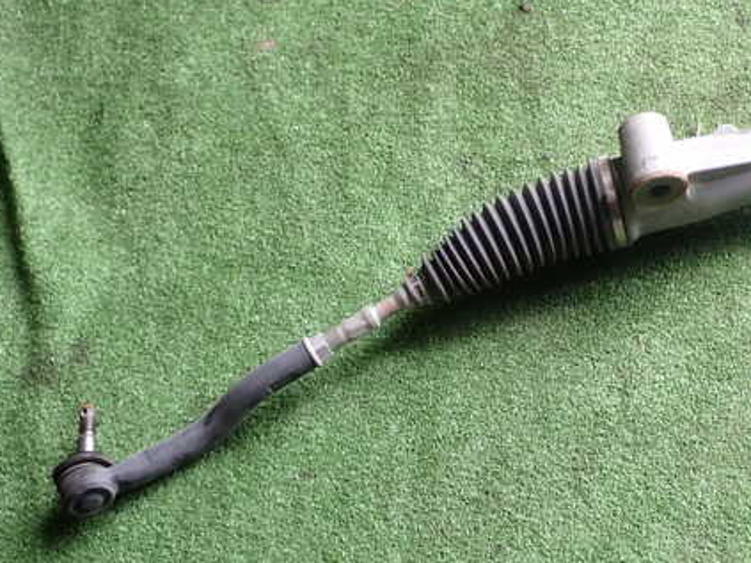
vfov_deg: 20.7
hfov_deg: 27.4
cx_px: 449
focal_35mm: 71
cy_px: 268
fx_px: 1540
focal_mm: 9.01
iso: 200
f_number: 3.2
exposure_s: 1/80
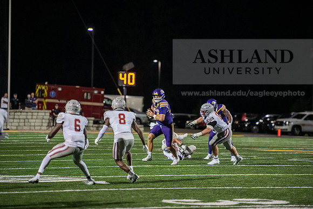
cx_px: 156
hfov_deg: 10.8
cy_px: 104
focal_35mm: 190
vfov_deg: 7.2
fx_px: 1652
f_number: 2.8
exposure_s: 1/400
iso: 5000
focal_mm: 190
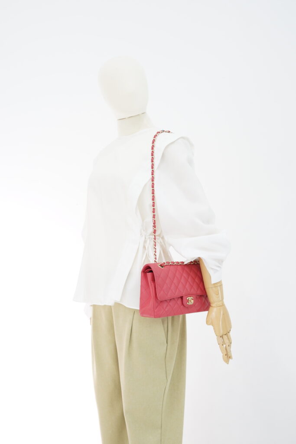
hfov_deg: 27.0
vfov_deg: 39.6
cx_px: 148
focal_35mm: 50
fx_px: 616
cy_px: 222
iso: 640
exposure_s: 1/8
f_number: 6.3
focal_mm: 50
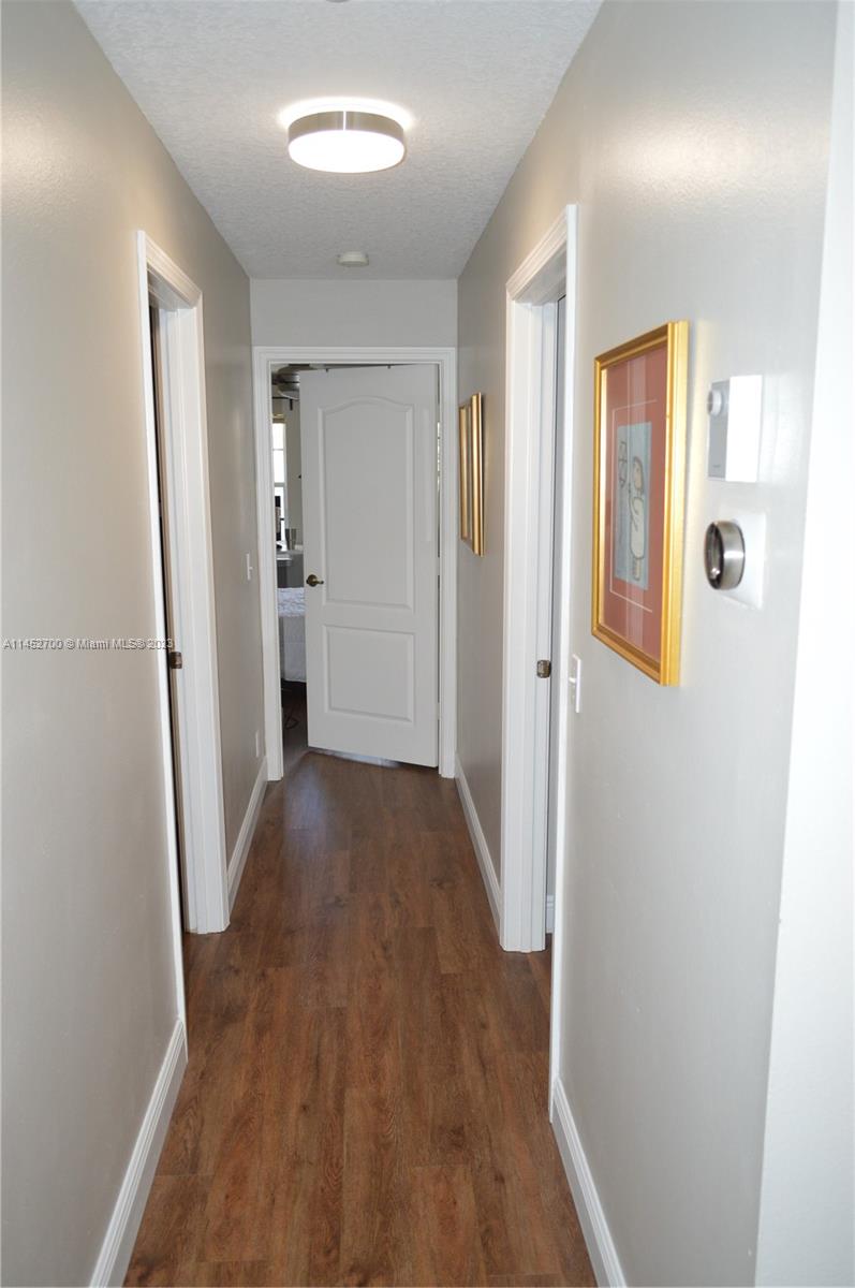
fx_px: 964
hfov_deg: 47.8
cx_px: 428
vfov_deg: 67.4
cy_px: 644
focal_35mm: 27
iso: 640
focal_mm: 18
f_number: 3.5
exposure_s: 1/60
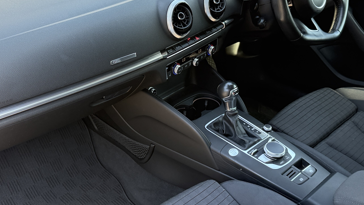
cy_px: 115
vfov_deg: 29.0
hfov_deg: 49.3
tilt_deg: -32.8
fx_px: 396
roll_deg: -1.3
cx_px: 166
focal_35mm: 41
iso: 200
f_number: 1.78
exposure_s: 1/235
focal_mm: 6.76
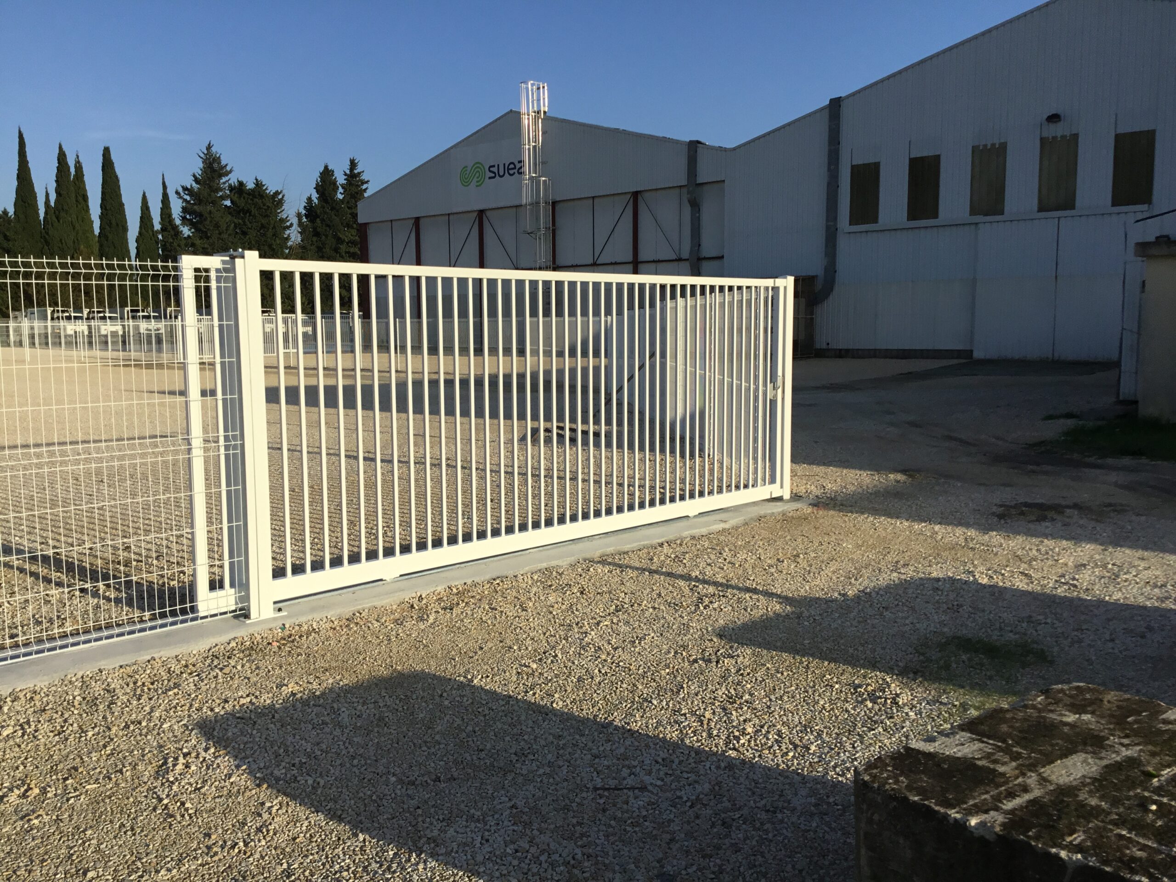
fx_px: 1053
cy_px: 441
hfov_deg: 58.4
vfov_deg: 45.4
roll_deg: +0.5
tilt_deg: -5.2
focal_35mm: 31
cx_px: 588
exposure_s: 1/1698
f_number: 2.4
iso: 25
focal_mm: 3.3
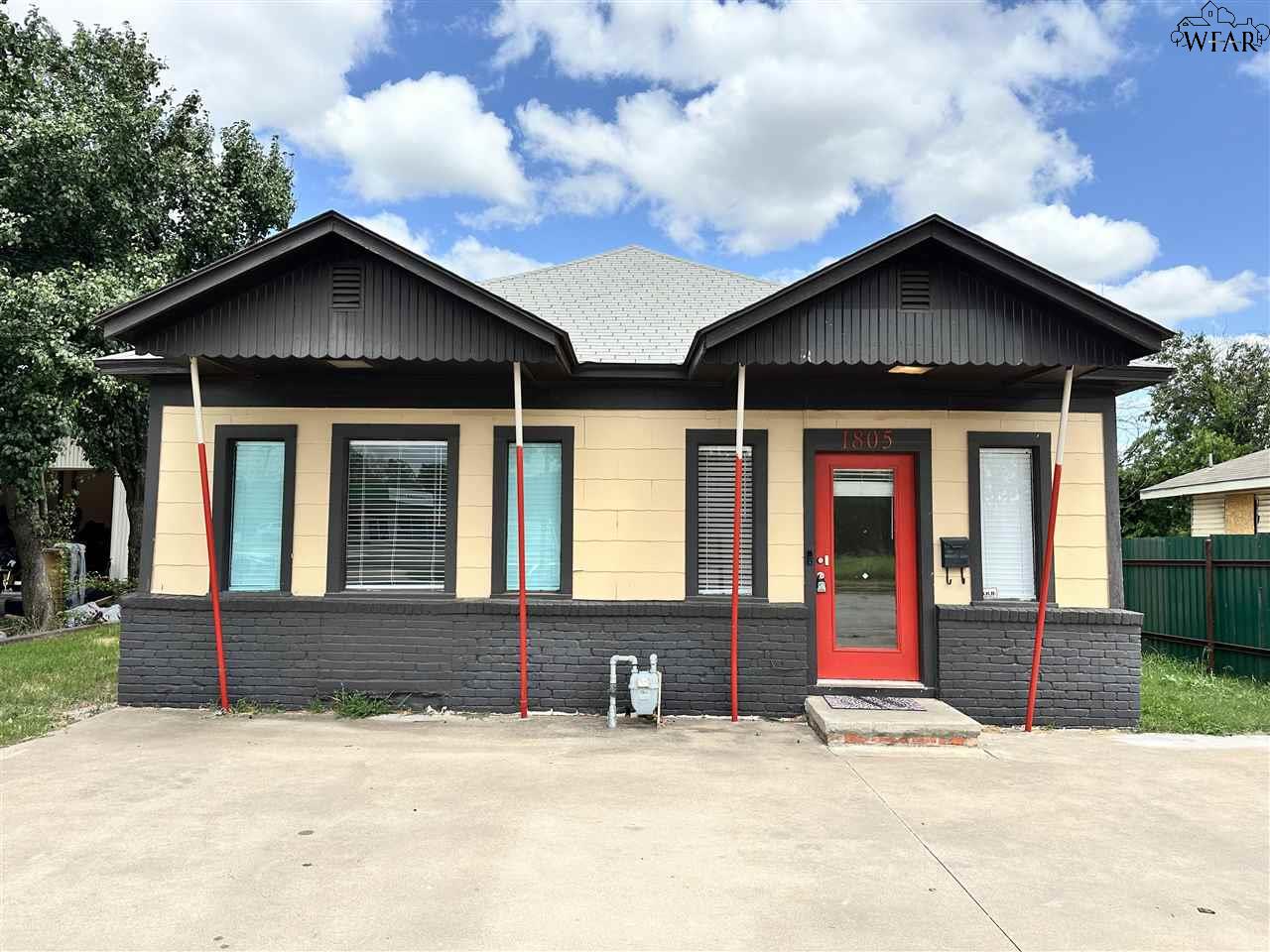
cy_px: 476
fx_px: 881
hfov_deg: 71.6
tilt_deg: +4.1
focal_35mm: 24
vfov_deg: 56.8
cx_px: 635
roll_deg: -1.2
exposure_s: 1/3597
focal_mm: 6.86
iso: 80
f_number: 1.78
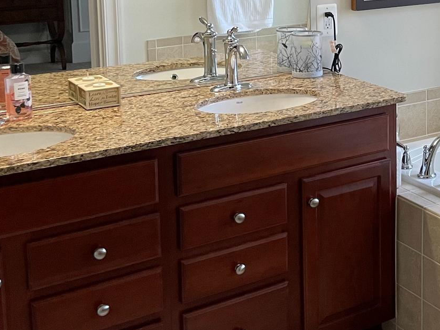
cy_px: 16
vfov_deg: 22.2
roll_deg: +0.3
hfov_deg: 27.7
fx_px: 813
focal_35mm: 64
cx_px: 480
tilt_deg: -6.4
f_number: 1.6
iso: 100
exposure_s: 1/60
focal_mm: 4.2
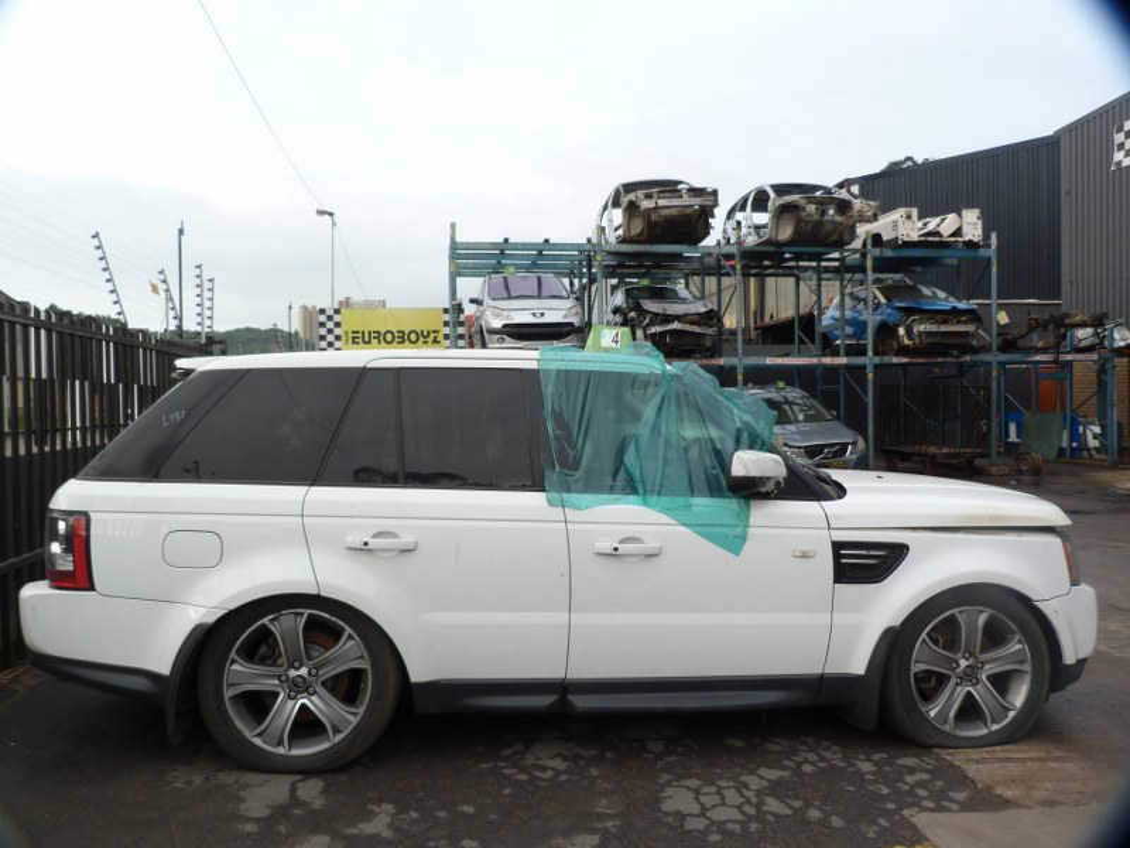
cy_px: 424
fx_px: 816
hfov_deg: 69.4
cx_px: 565
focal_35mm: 25
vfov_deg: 54.9
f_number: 2.8
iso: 80
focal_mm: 4.5
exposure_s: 1/100
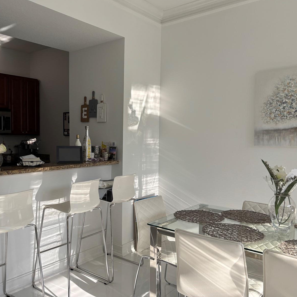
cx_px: 110
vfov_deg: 52.5
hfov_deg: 51.9
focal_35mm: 31
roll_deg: -0.5
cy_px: 147
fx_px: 301
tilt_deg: -2.2
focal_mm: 5.96
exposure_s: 1/305
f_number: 1.6
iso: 50
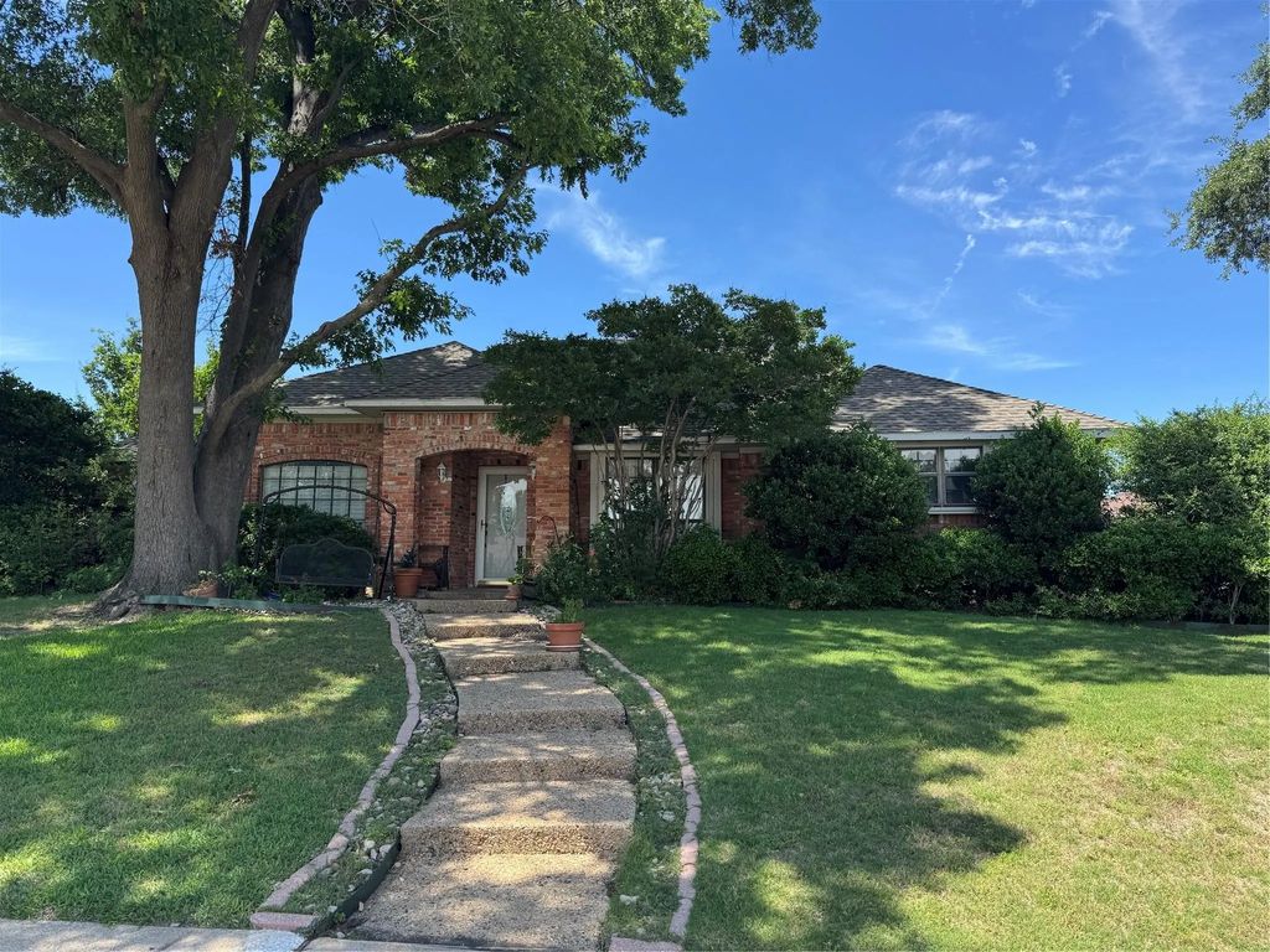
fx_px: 881
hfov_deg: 71.6
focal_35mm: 24
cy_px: 476
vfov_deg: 56.8
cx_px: 635
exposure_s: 1/1923
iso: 80
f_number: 1.78
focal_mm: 6.76
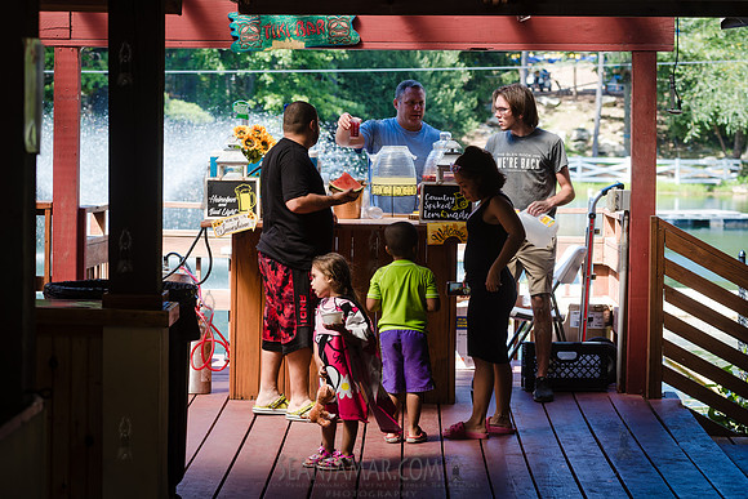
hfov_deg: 18.1
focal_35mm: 113
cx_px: 366
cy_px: 231
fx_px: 2342
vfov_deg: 12.2
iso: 200
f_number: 5.6
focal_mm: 105
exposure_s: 1/160
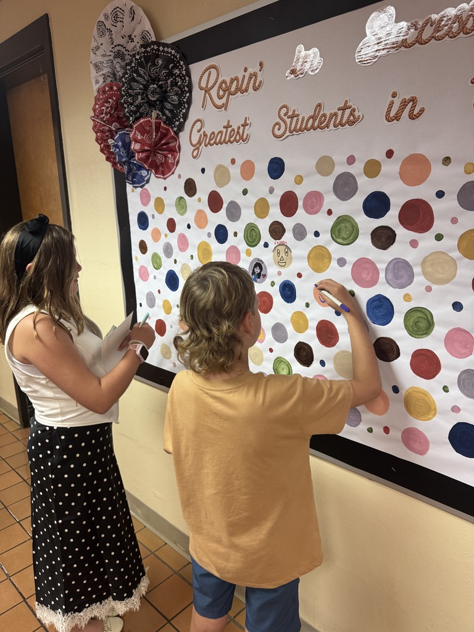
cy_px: 316
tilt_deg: -13.8
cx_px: 237
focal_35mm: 24
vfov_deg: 71.6
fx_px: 438
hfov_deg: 56.8
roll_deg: +2.2
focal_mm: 6.76
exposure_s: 1/60
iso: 250
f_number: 1.78
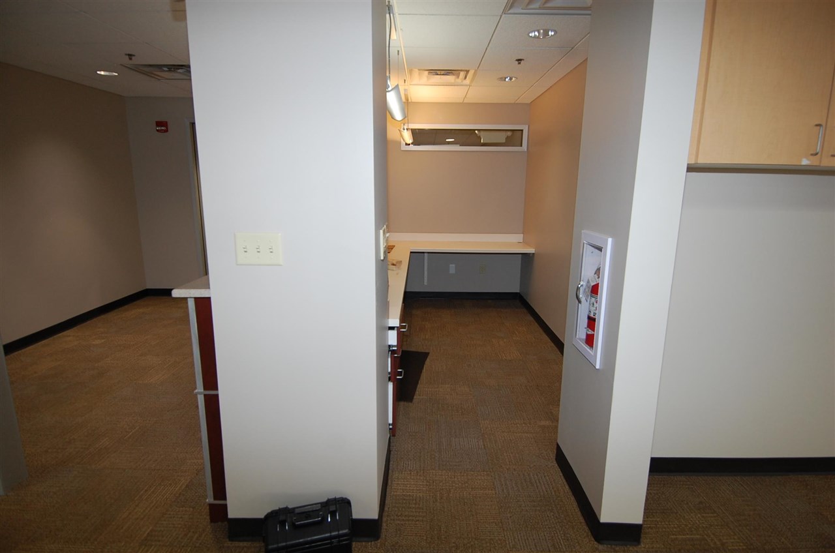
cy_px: 276
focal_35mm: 36
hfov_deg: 53.2
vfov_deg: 36.7
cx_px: 418
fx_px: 833
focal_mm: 24
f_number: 4
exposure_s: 1/60
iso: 400
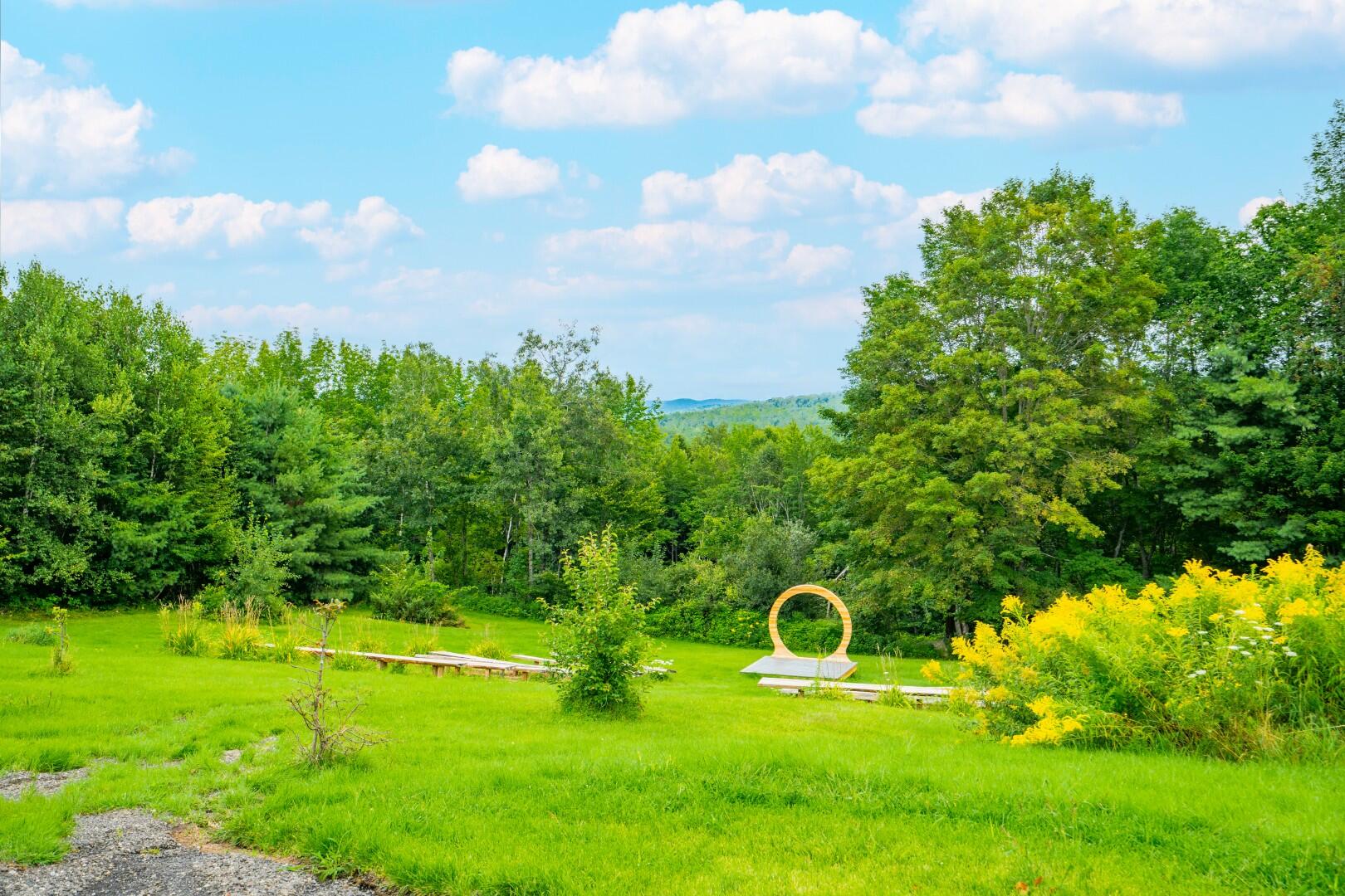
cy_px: 448
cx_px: 672
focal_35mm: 35
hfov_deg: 54.4
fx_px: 1308
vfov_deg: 37.9
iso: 50
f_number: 9
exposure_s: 1/20
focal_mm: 35
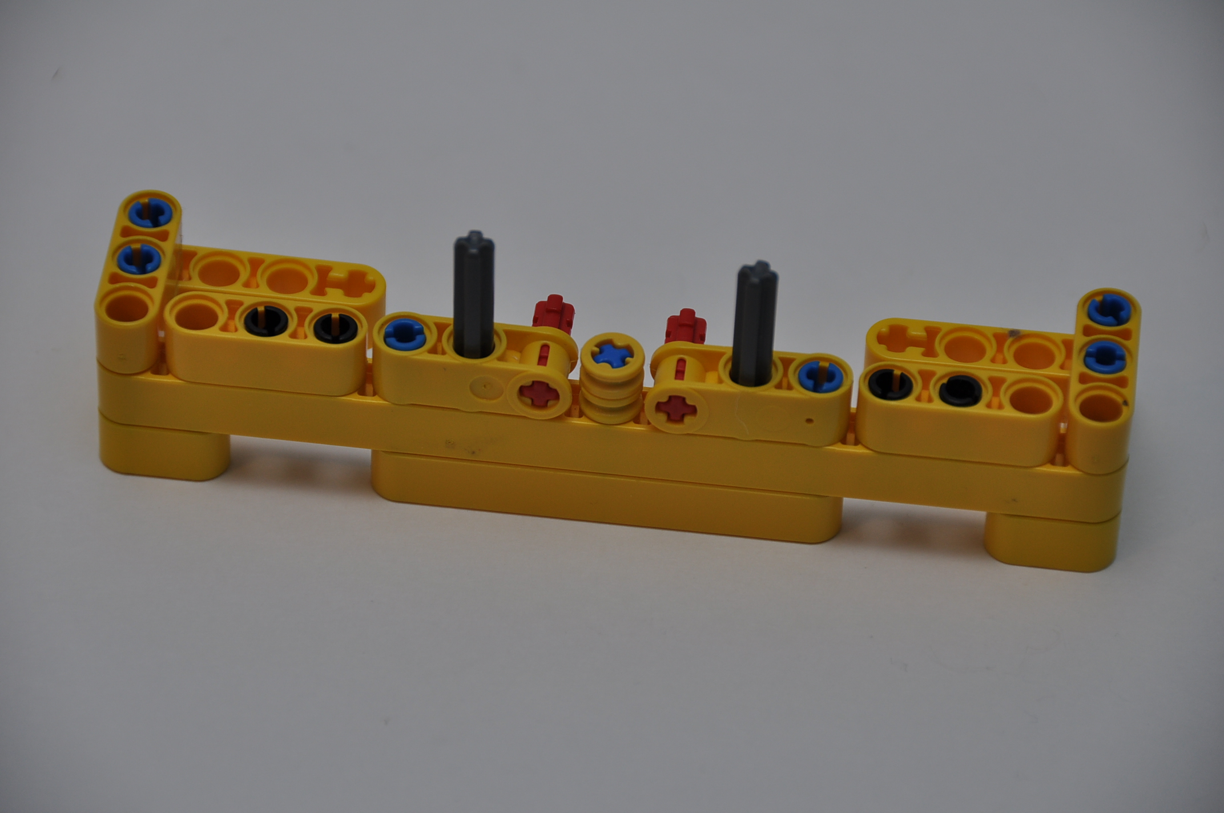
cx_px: 612
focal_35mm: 300
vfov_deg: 4.6
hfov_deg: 6.9
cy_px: 406
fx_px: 10188
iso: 200
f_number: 5.6
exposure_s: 1/60
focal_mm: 200
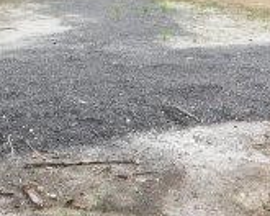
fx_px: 591
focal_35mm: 74
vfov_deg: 20.4
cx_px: 128
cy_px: 33
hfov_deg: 25.7
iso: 125
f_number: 3.2
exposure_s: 1/640
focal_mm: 4.9
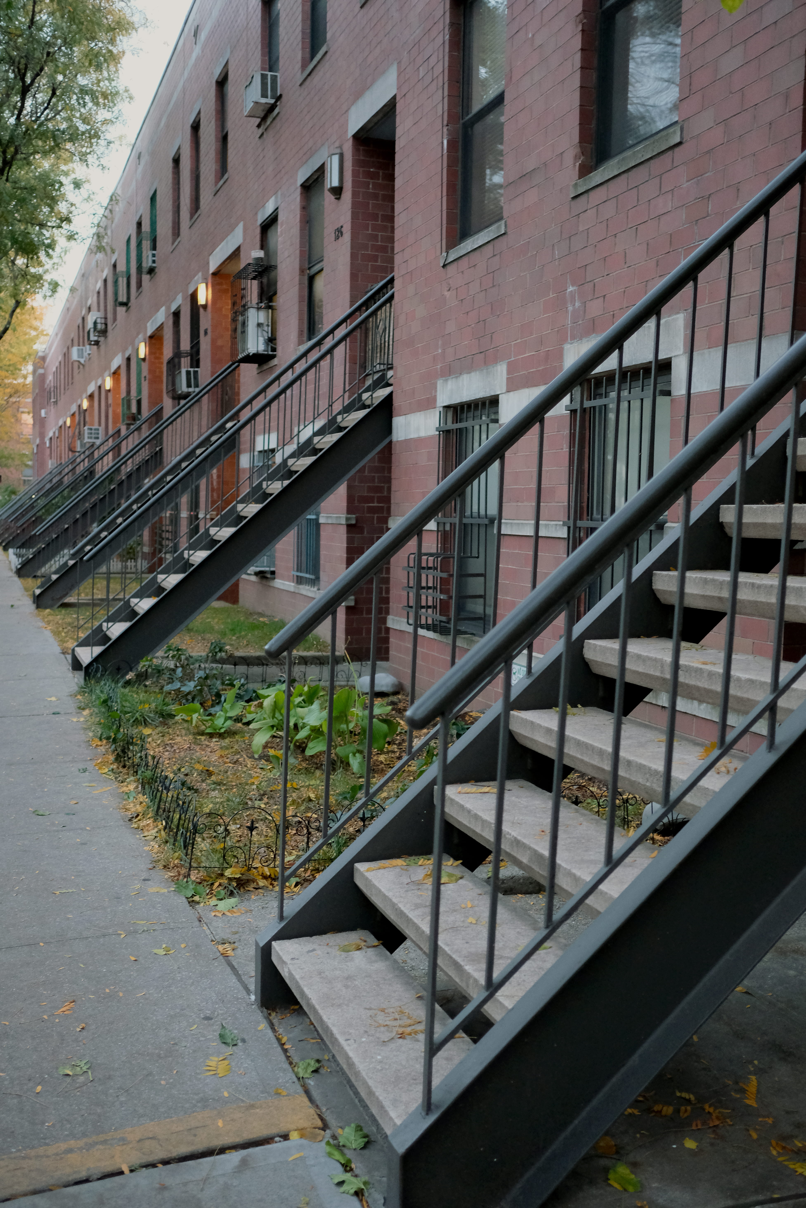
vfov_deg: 54.4
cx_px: 403
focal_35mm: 35
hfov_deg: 37.9
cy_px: 604
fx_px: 1175
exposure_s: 1/60
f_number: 2
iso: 2500
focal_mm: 23
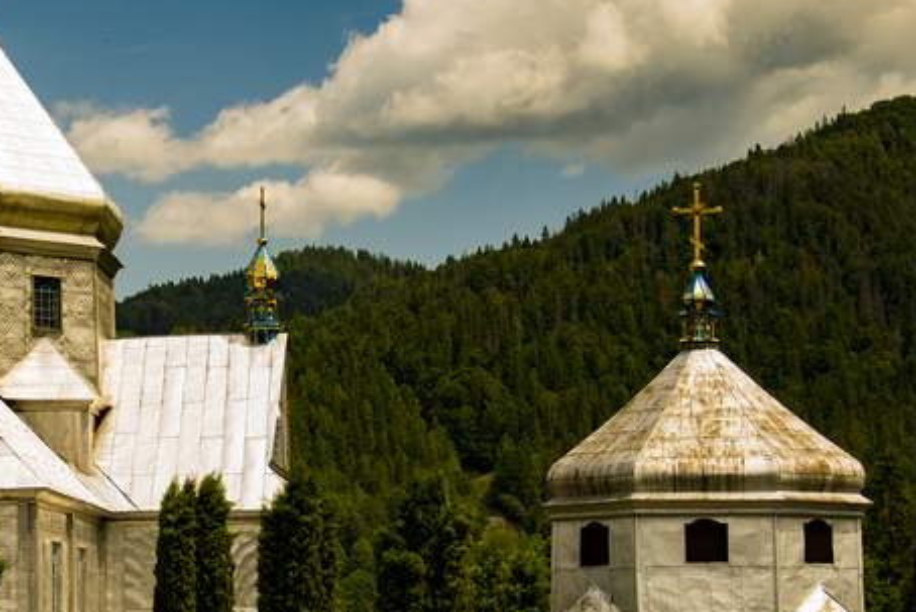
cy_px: 379
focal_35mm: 115
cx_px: 212
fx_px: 2927
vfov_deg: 11.9
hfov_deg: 17.7
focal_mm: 34
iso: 100
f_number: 4.2
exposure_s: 1/640
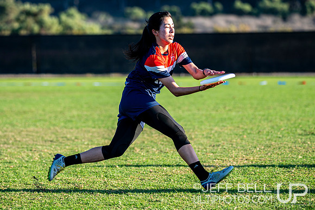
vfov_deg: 6.9
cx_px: 141
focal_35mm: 199
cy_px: 66
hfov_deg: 10.3
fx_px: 1743
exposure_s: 1/1250
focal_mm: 145
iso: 220
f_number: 3.2
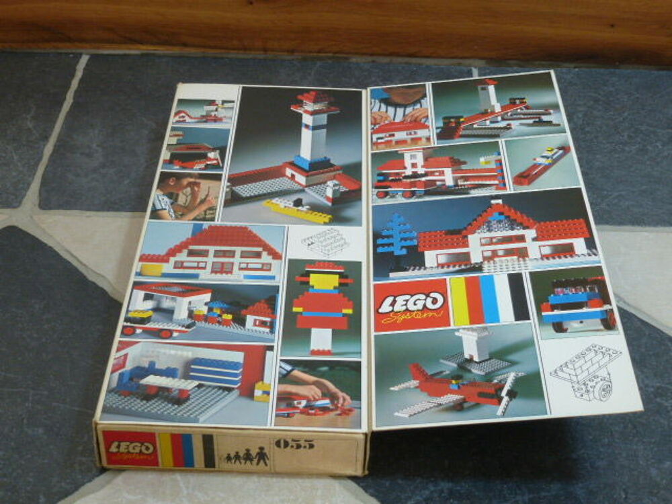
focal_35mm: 57
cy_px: 252
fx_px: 1107
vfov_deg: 25.7
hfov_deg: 33.8
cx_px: 336
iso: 400
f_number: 4.4
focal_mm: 10.1
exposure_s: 1/15
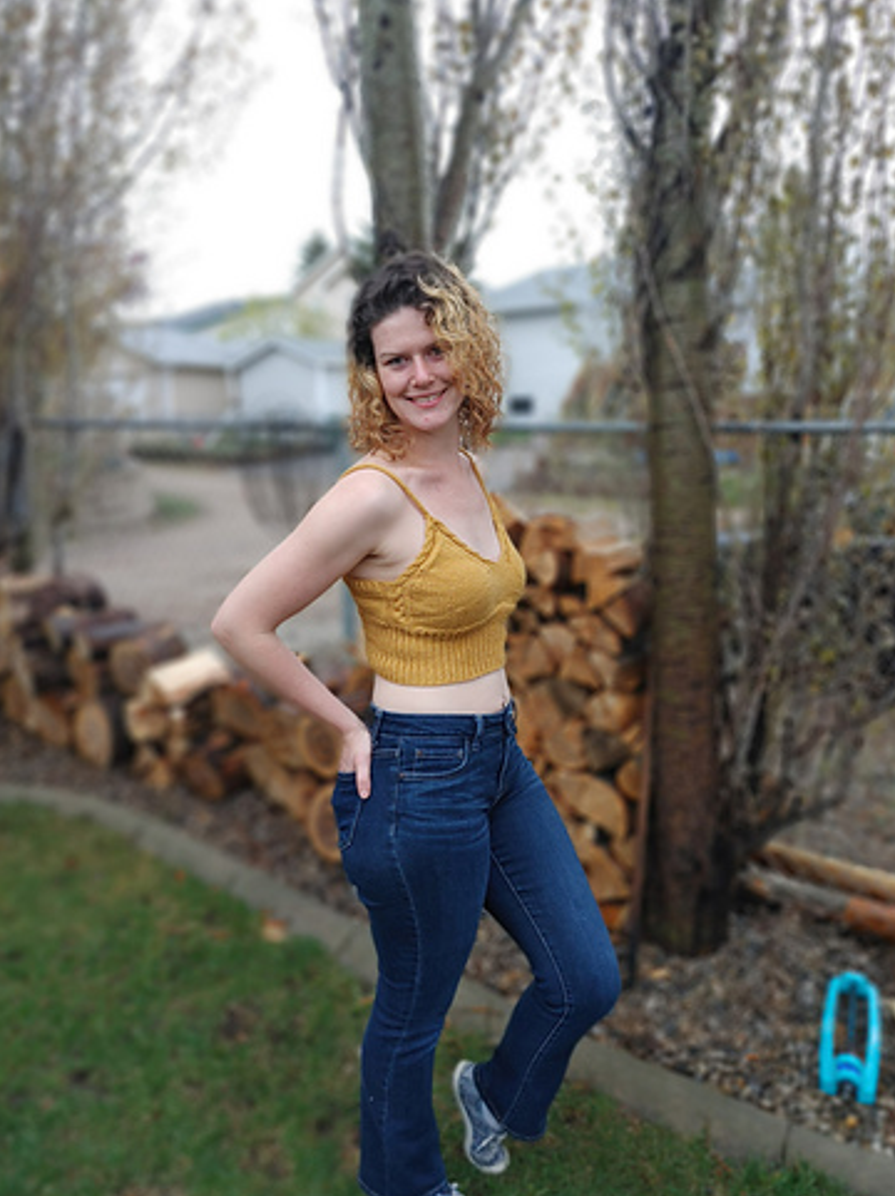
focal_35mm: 27
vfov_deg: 65.4
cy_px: 597
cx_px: 460
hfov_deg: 51.3
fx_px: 932
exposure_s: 1/40
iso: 50
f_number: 1.8
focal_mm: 4.81
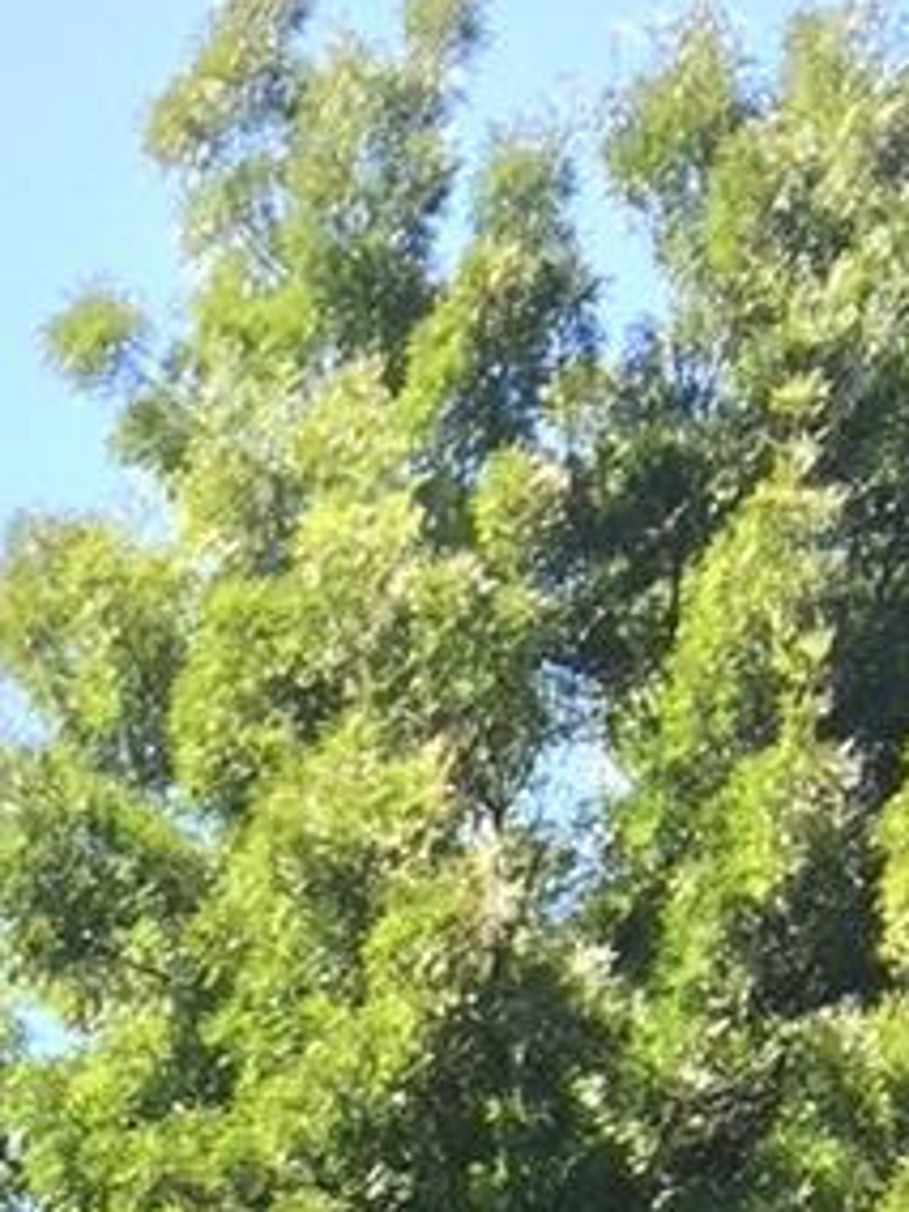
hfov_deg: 8.8
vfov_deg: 10.7
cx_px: -1291
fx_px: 5357
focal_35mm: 153
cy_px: 3094
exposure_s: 1/293
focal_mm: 4.15
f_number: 2.2
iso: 32
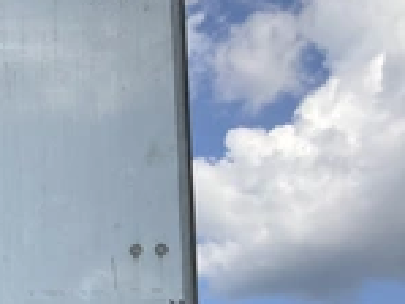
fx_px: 913
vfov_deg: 17.8
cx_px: -30
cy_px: 391
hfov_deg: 23.6
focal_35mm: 78
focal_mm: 3
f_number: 1.8
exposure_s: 1/1675
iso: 25
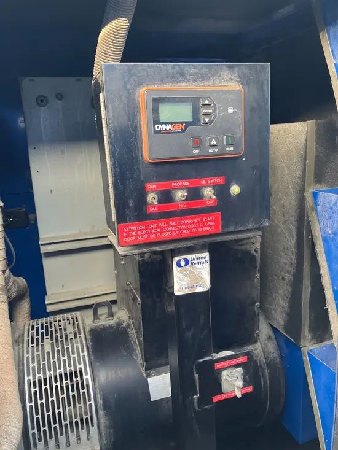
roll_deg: +3.9
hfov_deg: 49.8
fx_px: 364
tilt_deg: -8.8
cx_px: 169
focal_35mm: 28
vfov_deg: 63.4
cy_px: 225
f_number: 1.8
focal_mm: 3.99
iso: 80
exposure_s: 1/60
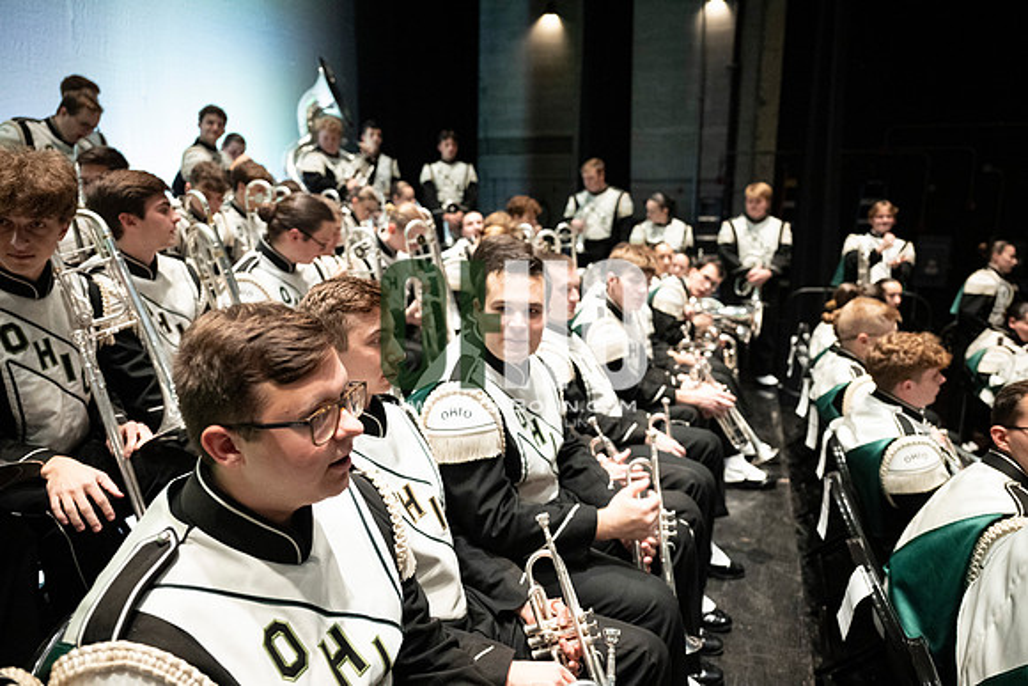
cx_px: 514
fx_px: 685
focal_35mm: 24
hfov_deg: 73.7
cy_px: 343
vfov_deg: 53.2
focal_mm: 24
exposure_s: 1/500
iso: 8000
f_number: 2.8
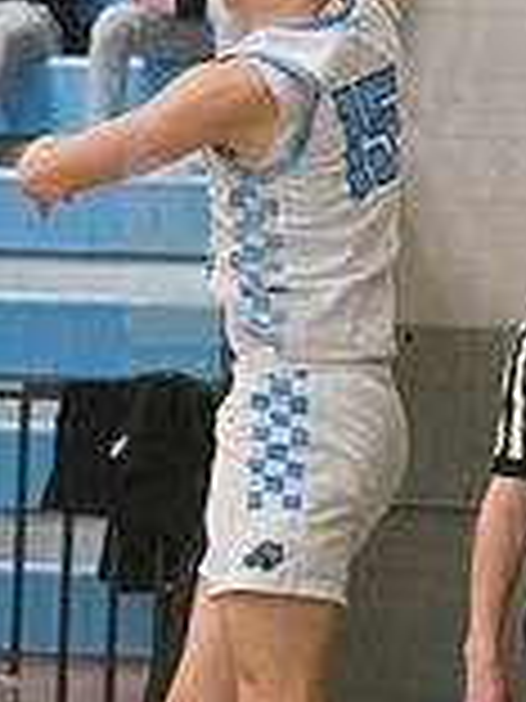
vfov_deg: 5.7
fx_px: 7030
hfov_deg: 4.3
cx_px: 229
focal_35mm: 347
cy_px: 252
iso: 10000
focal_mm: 125
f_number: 4.5
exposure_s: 1/1600
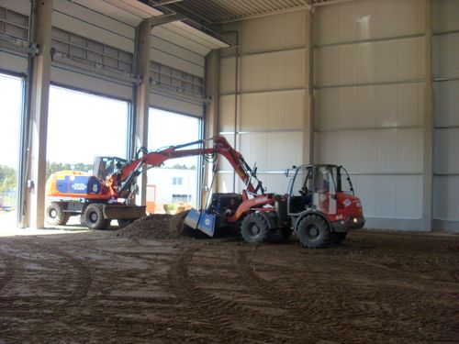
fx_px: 504
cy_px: 172
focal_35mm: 38
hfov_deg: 49.0
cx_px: 230
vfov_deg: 37.7
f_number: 3
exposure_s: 1/350
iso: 80
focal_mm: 6.3
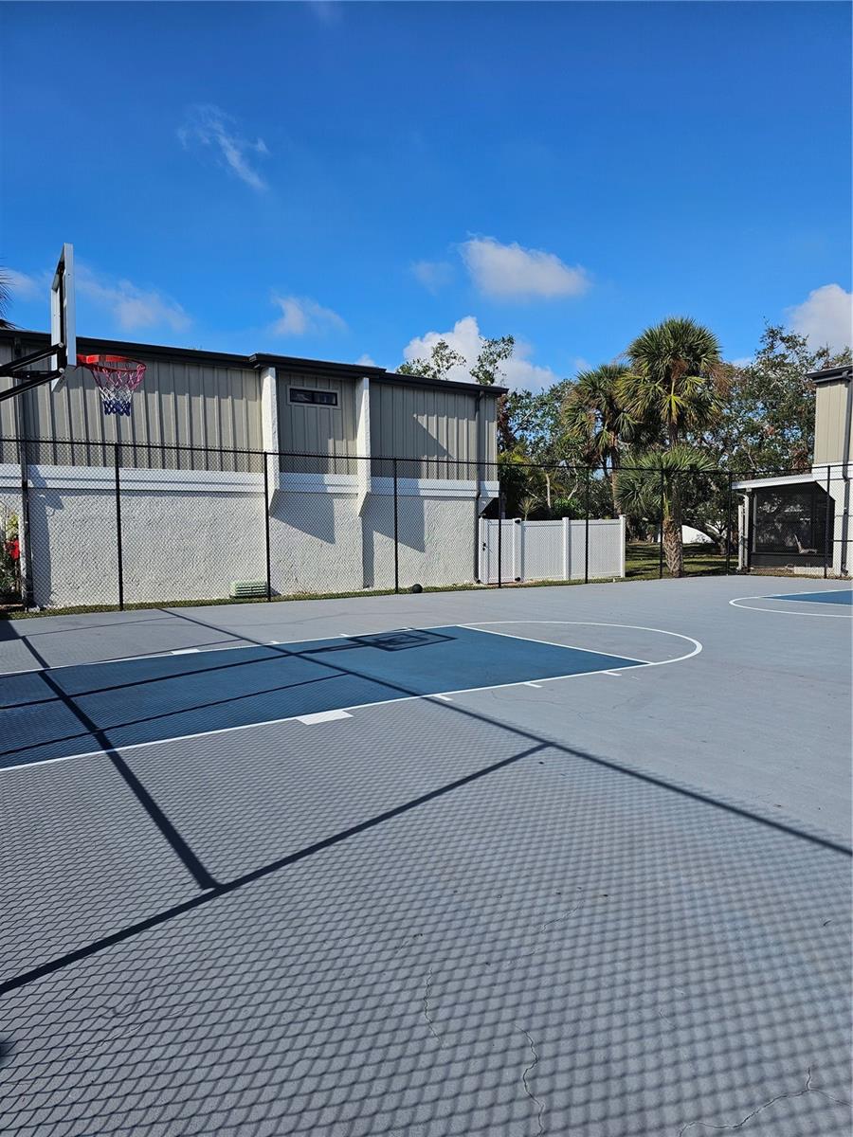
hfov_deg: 58.9
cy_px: 568
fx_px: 756
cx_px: 426
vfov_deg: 73.9
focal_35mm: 23
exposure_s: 1/1399
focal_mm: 6.3
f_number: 1.7
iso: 16
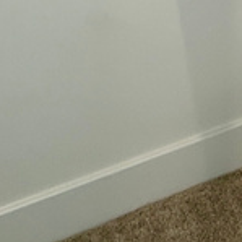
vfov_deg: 14.1
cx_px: 309
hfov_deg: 19.0
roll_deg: -1.2
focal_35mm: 85
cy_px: -338
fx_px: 672
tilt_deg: -0.3
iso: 100
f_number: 2.2
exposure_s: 1/120
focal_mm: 2.22
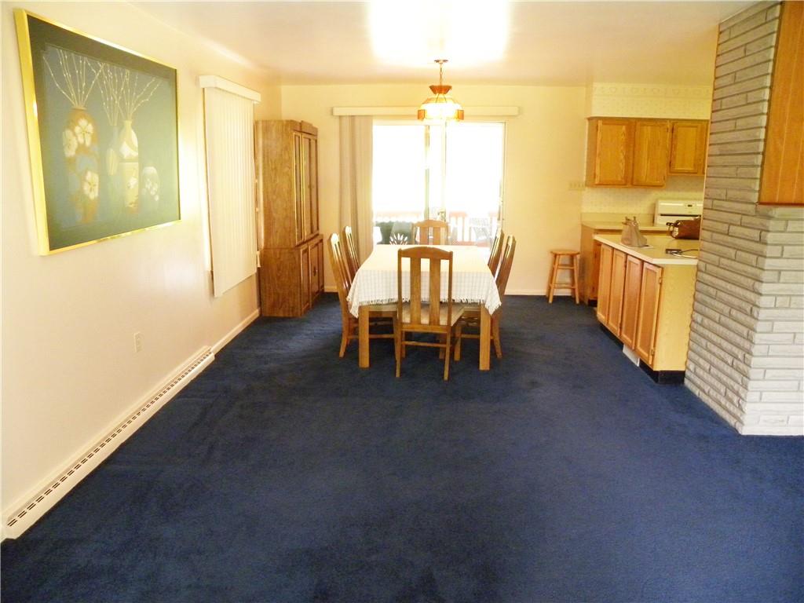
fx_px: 604
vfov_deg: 53.1
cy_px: 302
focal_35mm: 26
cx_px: 402
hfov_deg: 67.3
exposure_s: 1/41
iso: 400
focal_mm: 4.6
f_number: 2.8
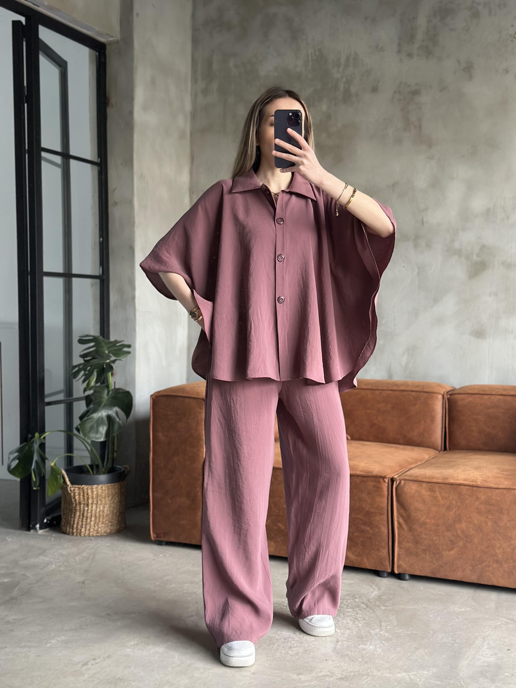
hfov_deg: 30.3
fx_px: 954
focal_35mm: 48
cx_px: 258
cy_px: 344
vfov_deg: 39.7
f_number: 1.78
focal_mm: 6.86
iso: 250
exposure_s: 1/60
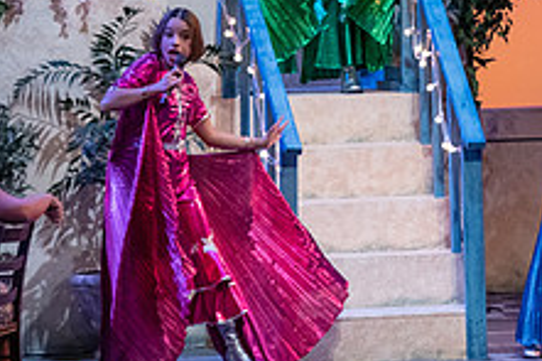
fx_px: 5341
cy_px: 107
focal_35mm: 355
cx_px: 594
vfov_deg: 3.9
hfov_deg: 5.8
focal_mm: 135
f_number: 2.8
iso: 3200
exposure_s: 1/400
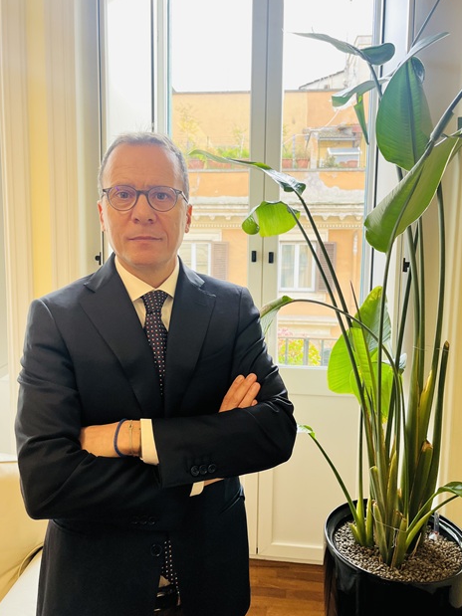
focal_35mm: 28
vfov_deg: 63.4
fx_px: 498
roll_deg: -0.4
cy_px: 288
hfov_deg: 49.7
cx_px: 225
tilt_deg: -7.2
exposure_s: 1/121
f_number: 1.6
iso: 64
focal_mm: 5.1
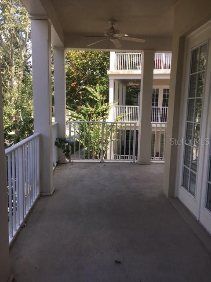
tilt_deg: -7.7
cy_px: 141
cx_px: 106
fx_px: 236
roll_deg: -2.4
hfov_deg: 48.2
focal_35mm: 29
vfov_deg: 61.7
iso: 25
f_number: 2.2
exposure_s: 1/411
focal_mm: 4.15
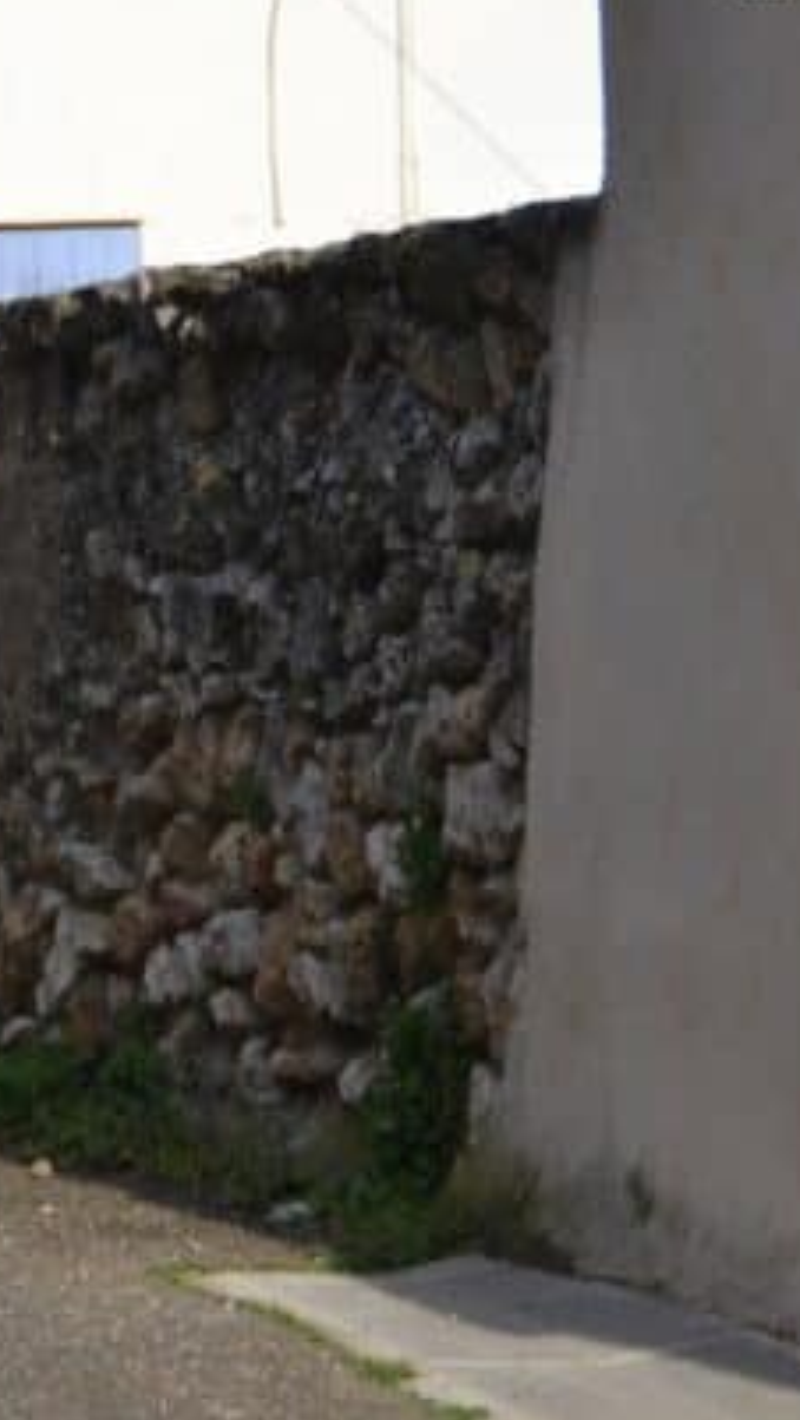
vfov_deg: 7.2
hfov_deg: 4.0
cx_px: -393
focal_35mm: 301
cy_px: 577
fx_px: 11335
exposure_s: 1/1250
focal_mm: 100
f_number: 5.6
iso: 400
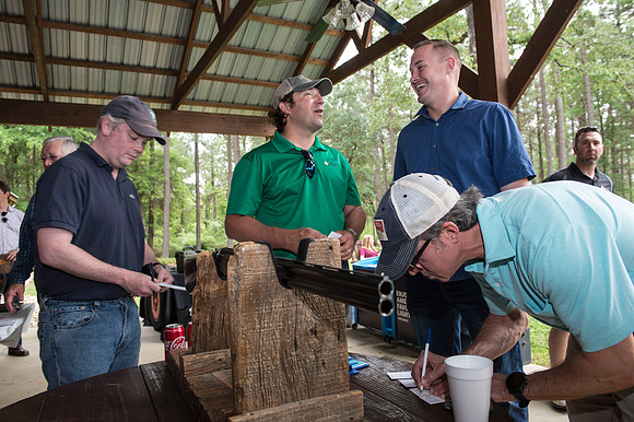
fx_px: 458
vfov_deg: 49.5
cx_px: 317
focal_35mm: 26
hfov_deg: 69.4
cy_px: 211
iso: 250
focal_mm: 26
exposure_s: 1/60
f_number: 5.6
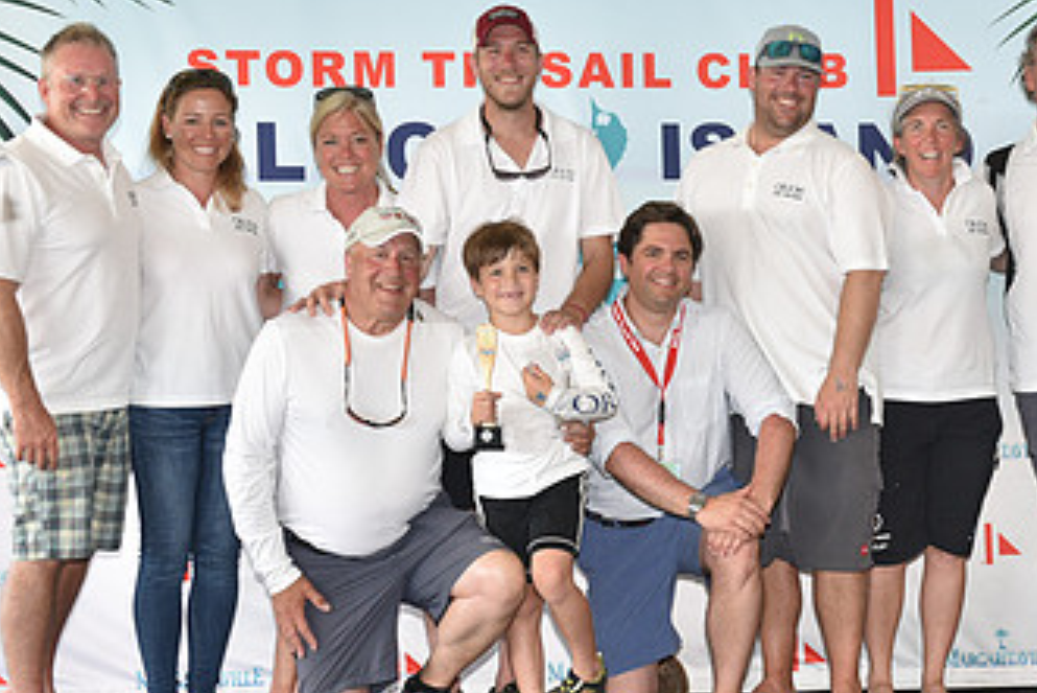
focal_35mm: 84
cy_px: 346
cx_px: 708
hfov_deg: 24.0
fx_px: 2421
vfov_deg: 16.3
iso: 800
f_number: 4.5
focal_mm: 48
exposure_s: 1/160
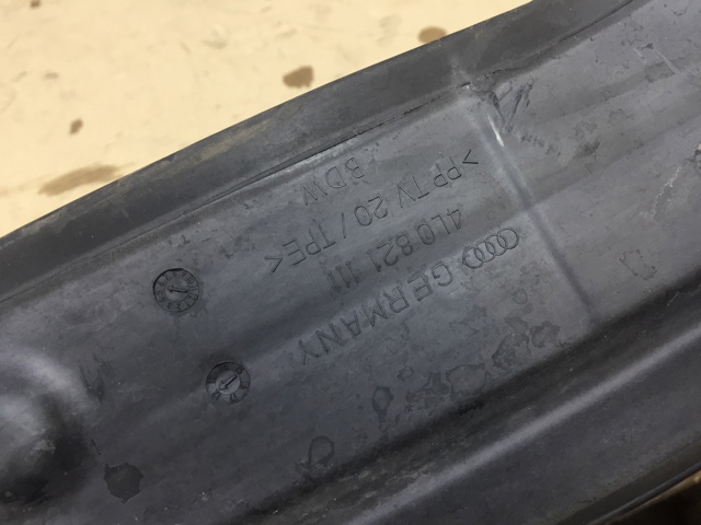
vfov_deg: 48.2
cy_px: 262
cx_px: 350
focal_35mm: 29
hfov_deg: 61.7
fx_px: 587
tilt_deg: -51.0
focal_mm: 4.15
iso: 80
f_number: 2.2
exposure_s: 1/33
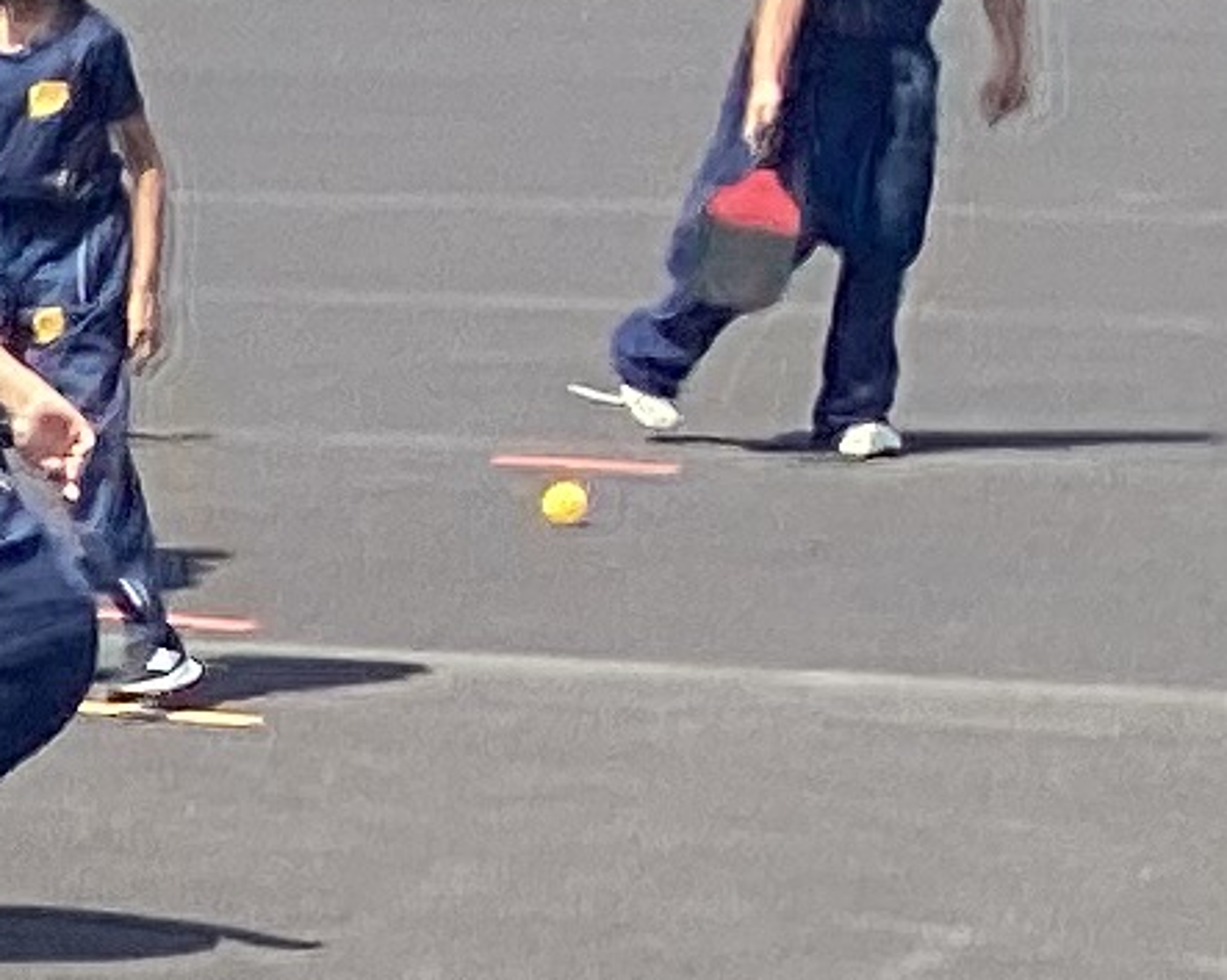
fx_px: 8095
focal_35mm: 223
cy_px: 1885
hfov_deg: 7.2
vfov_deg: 6.7
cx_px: -3091
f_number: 2.4
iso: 25
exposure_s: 1/482
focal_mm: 3.3
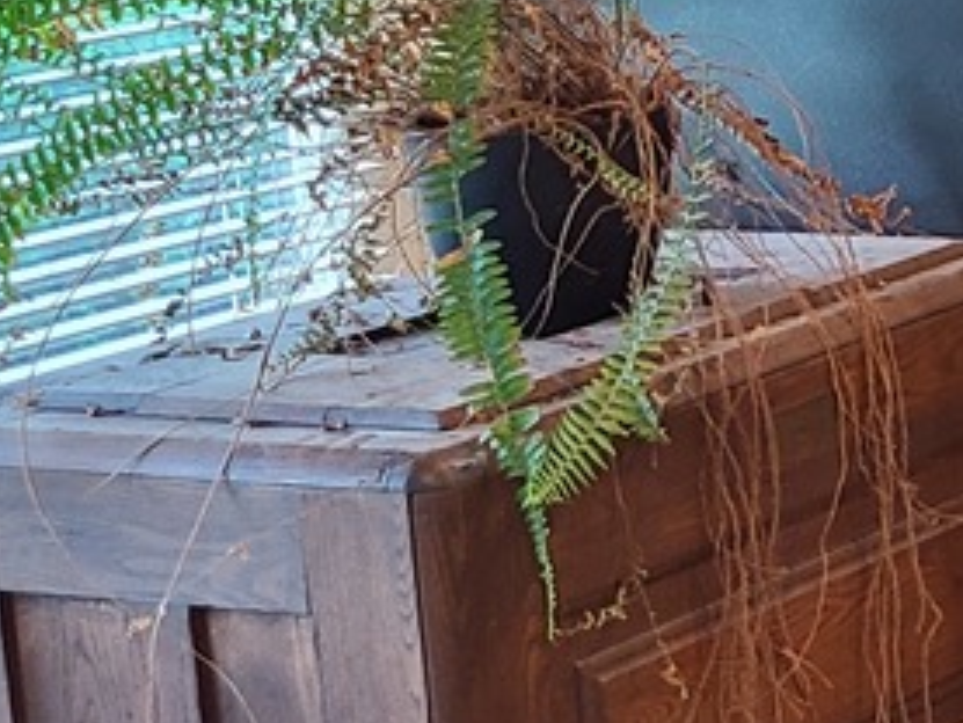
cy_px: -28
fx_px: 3757
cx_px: 2086
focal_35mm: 135
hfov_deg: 12.4
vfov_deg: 10.9
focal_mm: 5.4
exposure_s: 1/40
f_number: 1.8
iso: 160
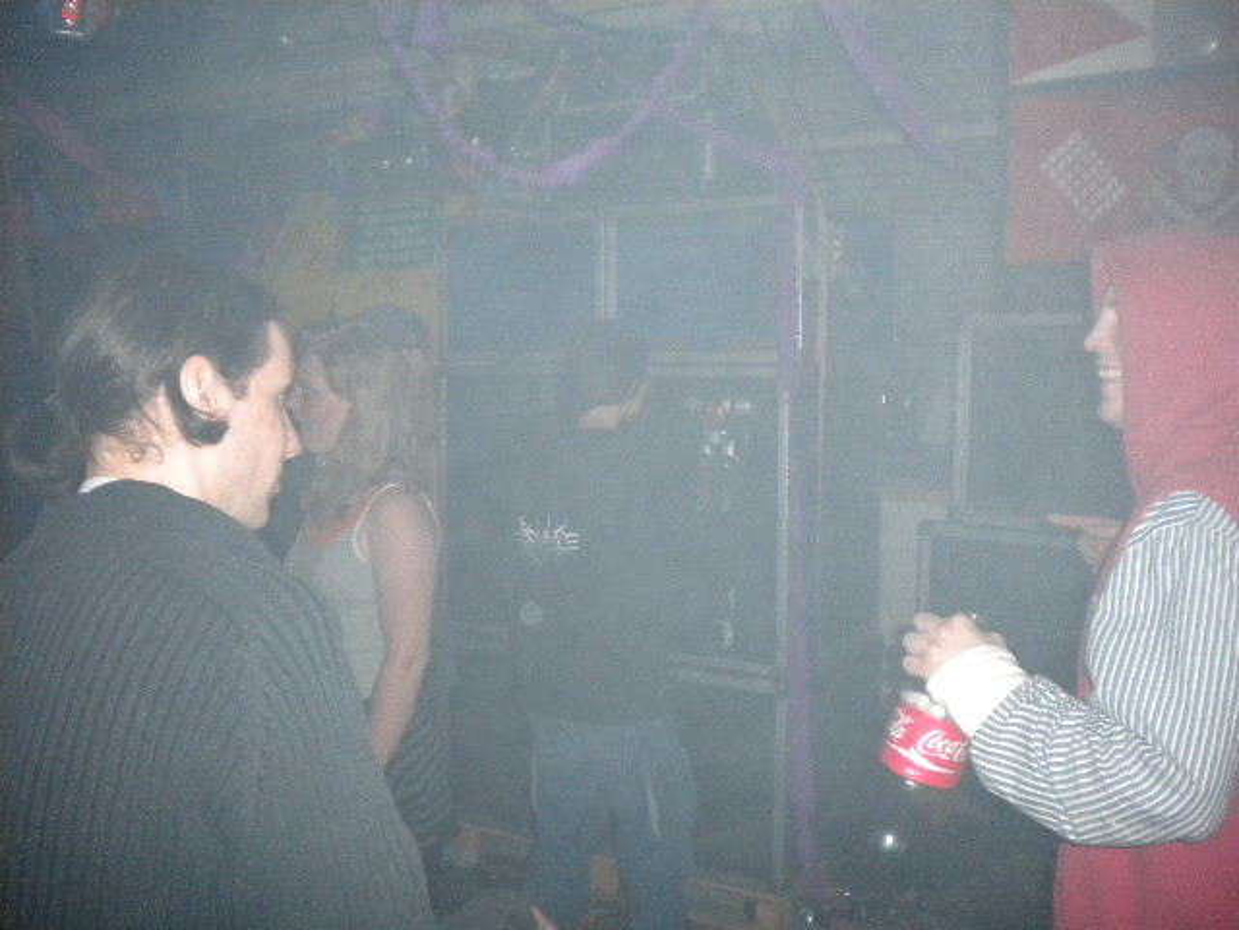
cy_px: 465
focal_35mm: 35
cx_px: 620
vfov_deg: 40.7
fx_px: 1253
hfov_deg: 52.6
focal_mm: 6.3
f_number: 3.1
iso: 400
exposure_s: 1/30
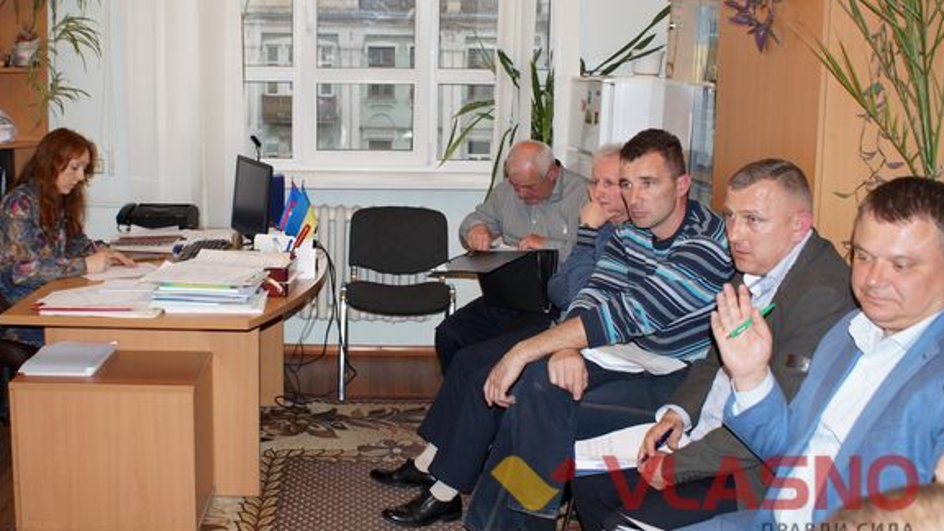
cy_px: 210
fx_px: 1051
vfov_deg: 28.3
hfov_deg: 48.1
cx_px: 392
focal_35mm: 42
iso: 800
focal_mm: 22
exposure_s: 1/160
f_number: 4
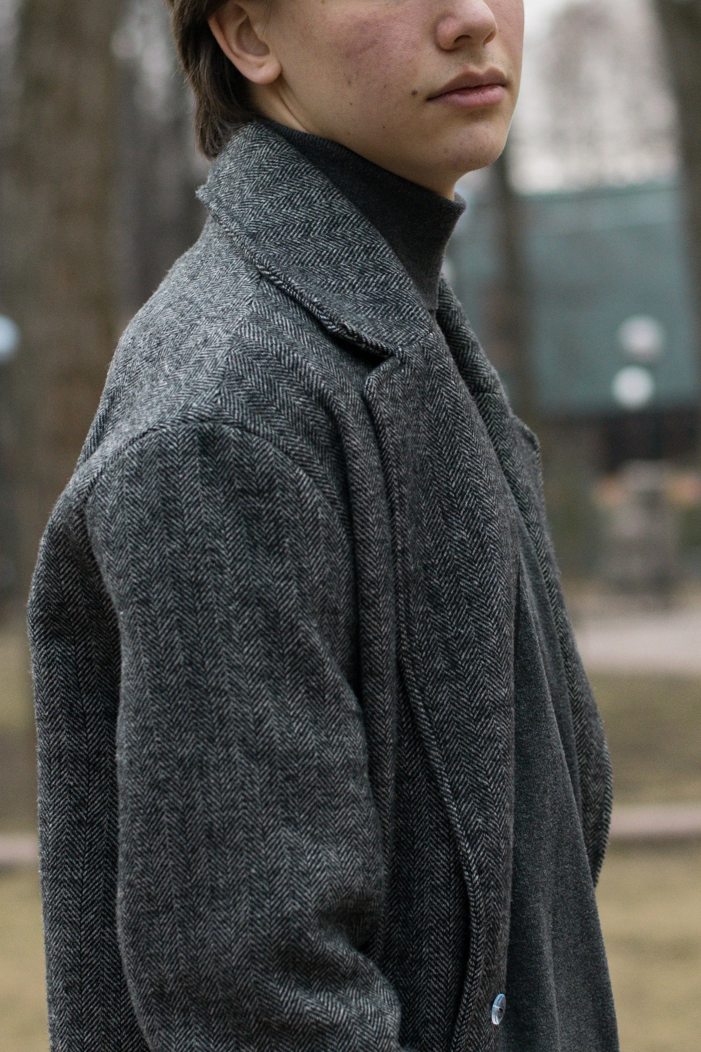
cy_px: 547
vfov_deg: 15.0
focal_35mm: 137
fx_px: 4002
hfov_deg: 10.0
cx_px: 419
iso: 800
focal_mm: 50
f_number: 2.8
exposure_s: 1/320
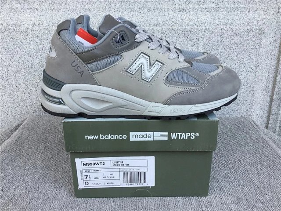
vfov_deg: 45.4
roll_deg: +0.3
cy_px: 106
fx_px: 252
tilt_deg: -19.4
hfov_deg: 58.4
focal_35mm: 31
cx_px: 140
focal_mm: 3.3
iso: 25
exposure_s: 1/399
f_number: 2.4
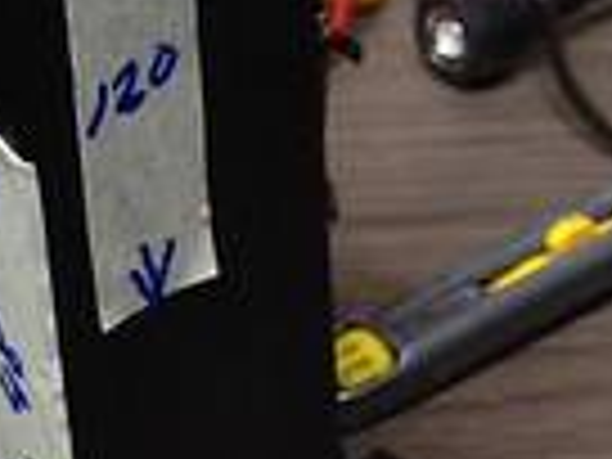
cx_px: 36
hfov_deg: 18.7
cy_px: 81
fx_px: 1821
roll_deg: +7.6
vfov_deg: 14.3
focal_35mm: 103
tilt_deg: -28.6
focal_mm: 4.28
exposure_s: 1/20
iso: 400
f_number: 2.4
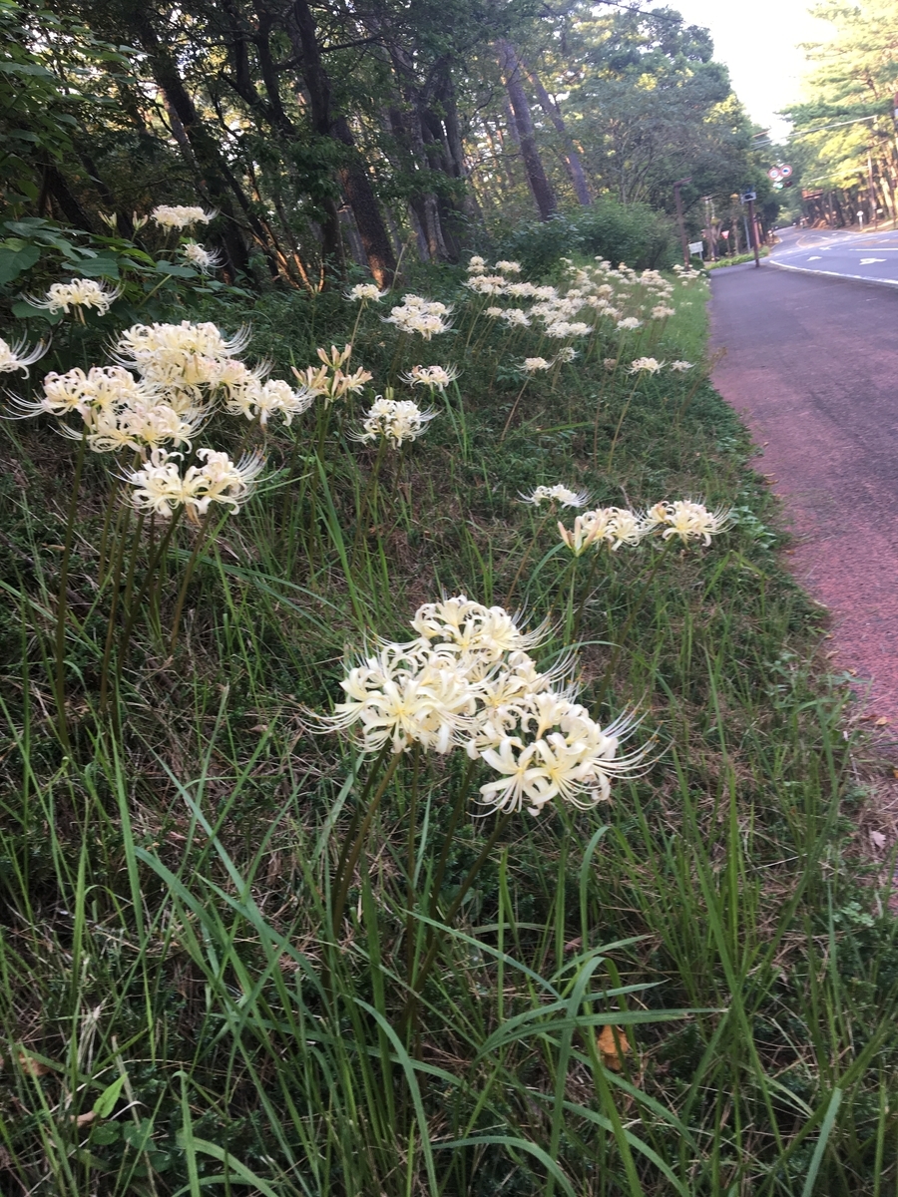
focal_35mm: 29
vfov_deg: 61.7
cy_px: 598
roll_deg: +11.7
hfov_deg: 48.2
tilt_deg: -13.0
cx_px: 449
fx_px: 1003
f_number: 2.2
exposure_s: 1/60
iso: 32
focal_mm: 4.15
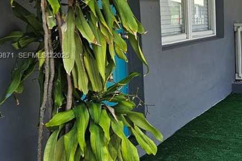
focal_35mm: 59
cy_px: 56
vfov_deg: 22.9
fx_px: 397
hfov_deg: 32.8
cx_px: 201
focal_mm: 5.4
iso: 25
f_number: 1.8
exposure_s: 1/333
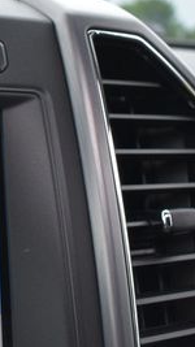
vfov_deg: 25.6
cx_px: -177
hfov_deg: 12.9
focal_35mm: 83
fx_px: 764
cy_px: 171
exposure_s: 1/250
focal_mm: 22
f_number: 5.6
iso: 400
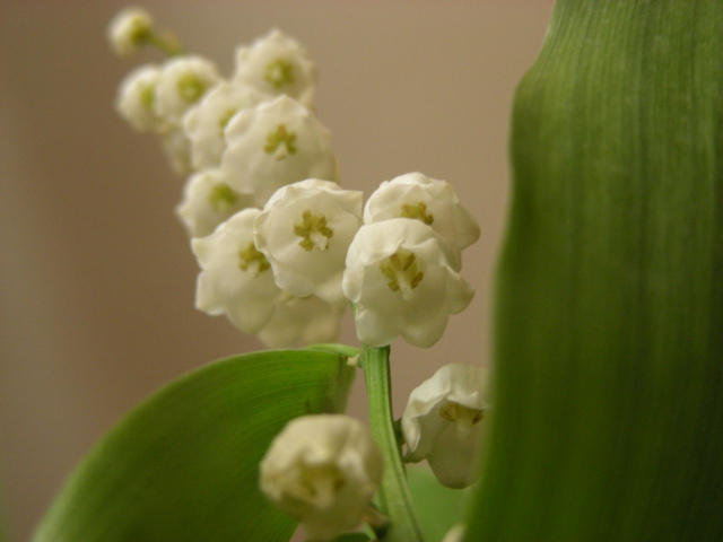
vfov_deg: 21.0
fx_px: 1462
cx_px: 362
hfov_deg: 27.8
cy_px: 271
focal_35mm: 70
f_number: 3.5
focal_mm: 11.7
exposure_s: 1/14.7
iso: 200
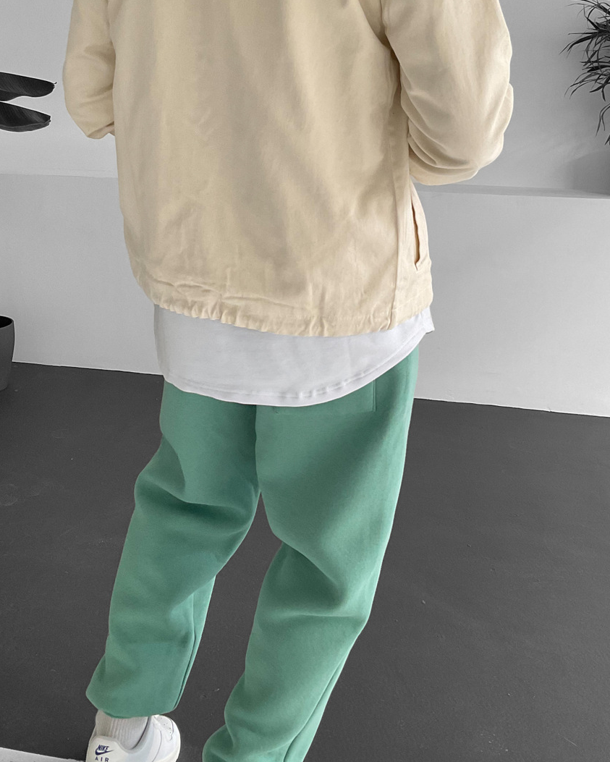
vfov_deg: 42.6
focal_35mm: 43
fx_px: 970
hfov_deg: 34.8
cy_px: 292
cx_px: 257
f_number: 1.8
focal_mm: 3
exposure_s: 1/120
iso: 50
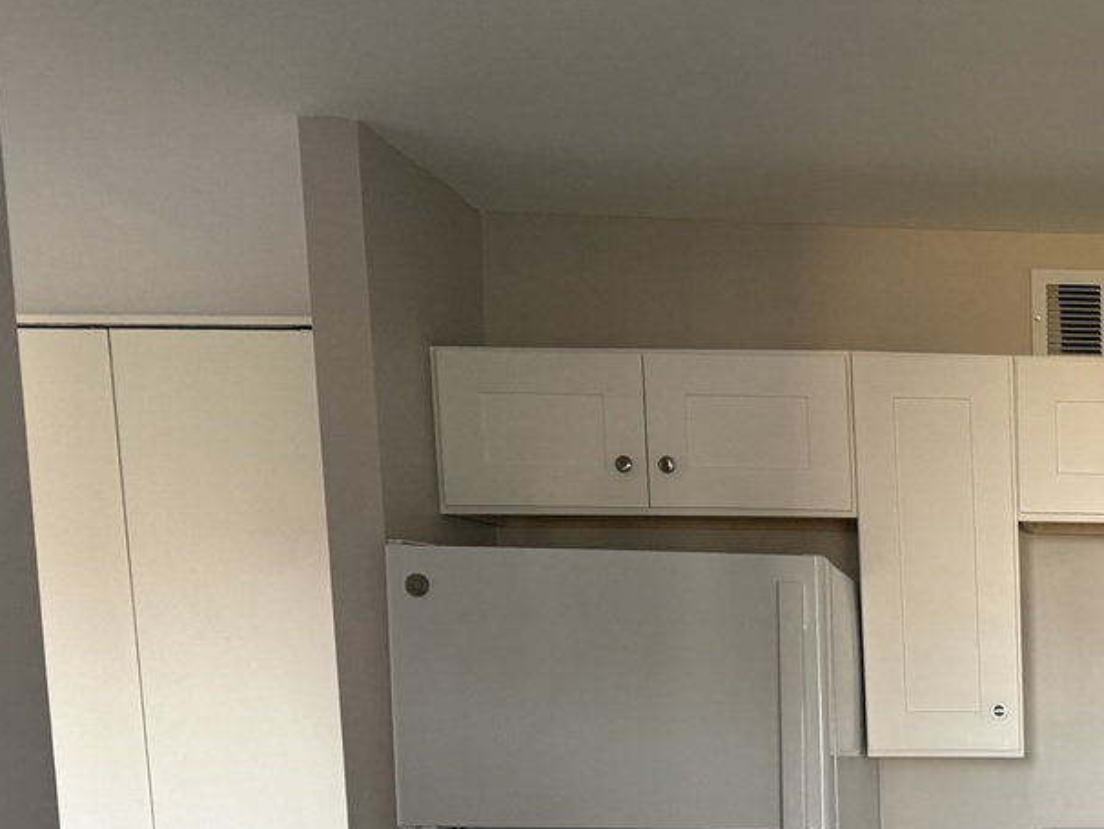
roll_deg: -0.7
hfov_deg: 29.9
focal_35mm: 57
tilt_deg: -8.3
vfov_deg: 23.9
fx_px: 1819
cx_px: 1250
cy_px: 927
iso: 200
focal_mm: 6.76
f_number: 1.78
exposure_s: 1/70
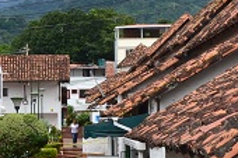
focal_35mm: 111
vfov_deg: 12.3
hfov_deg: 18.1
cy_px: 64
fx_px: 733
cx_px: 22
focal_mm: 18
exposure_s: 1/320
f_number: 11
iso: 400
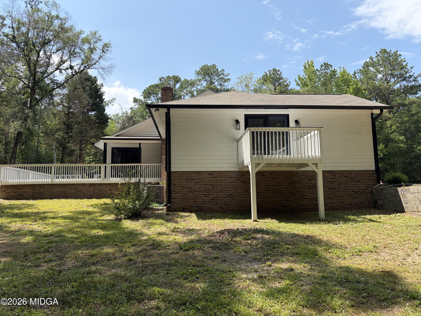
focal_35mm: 26
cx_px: 210
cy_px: 158
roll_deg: +0.7
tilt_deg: +7.0
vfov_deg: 53.1
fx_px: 316
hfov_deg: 67.3
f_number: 1.6
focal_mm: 5.96
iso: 64
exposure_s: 1/2538
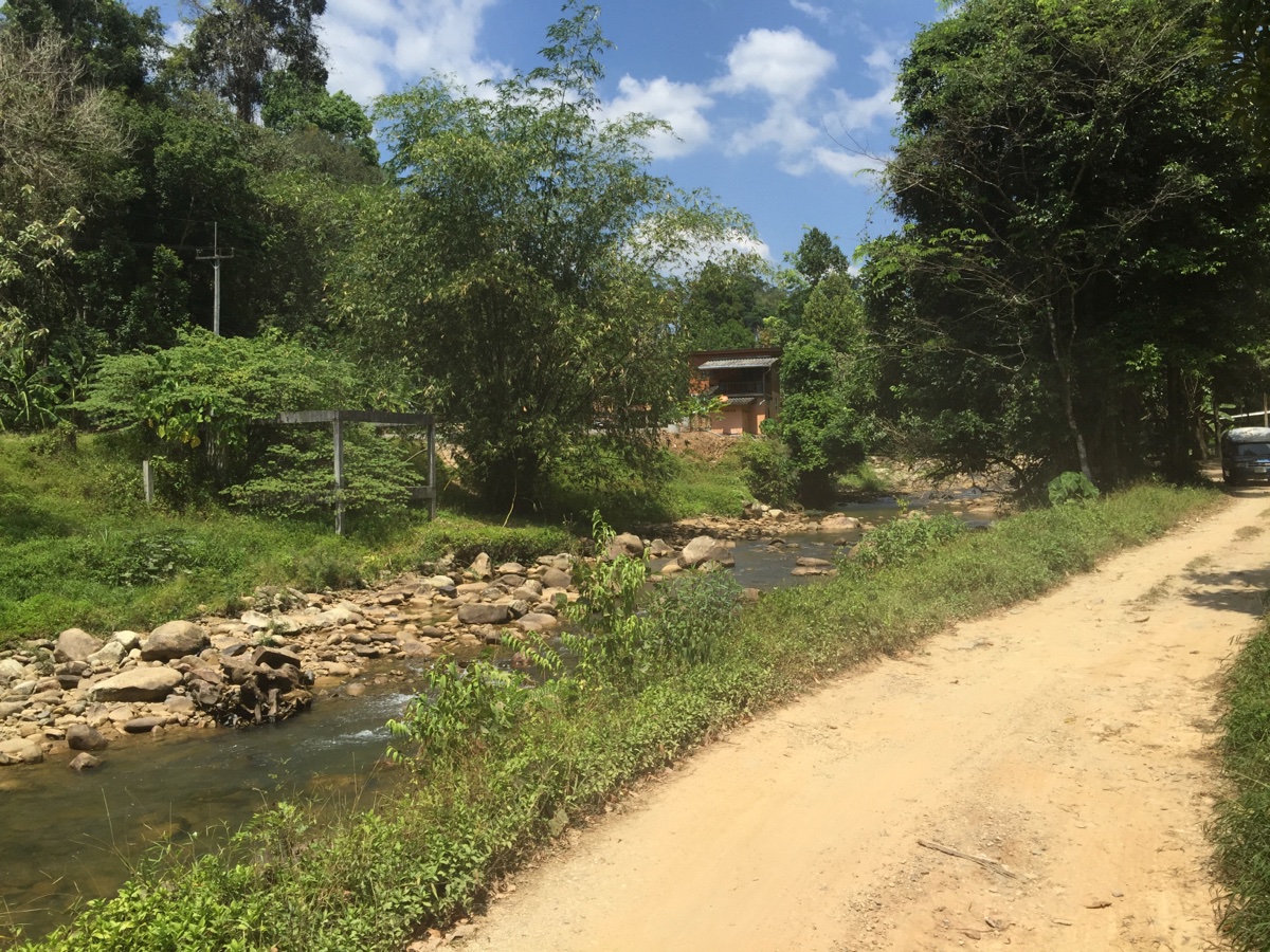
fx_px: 1064
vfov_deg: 48.2
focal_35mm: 29
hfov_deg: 61.7
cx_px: 635
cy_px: 476
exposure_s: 1/2326
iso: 32
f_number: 2.2
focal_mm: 4.15
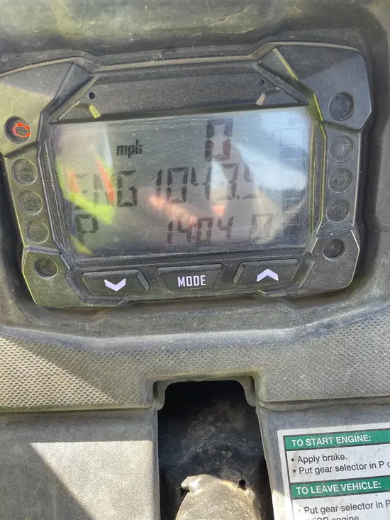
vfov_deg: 67.3
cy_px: 260
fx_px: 390
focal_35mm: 26
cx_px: 195
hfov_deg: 53.1
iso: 40
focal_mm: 4.2
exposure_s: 1/121
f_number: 1.6
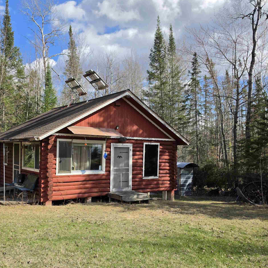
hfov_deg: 49.5
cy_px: 150
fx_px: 289
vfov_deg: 49.6
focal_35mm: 33
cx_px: 112
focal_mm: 6.5
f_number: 1.4
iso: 64
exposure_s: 1/5775
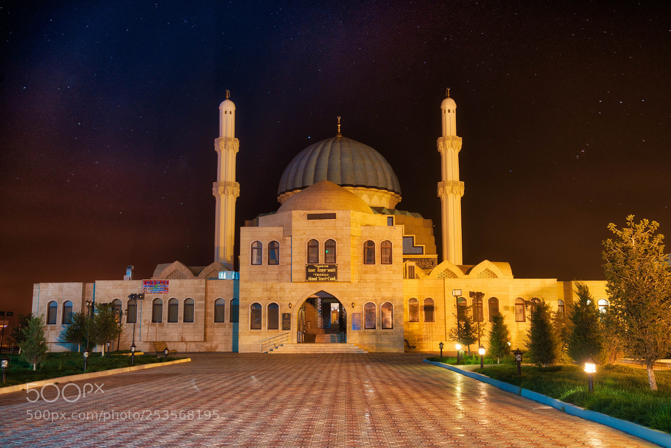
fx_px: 727
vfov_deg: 34.2
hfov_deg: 49.5
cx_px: 336
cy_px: 224
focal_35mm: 39
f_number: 6.3
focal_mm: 39
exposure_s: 13
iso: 100
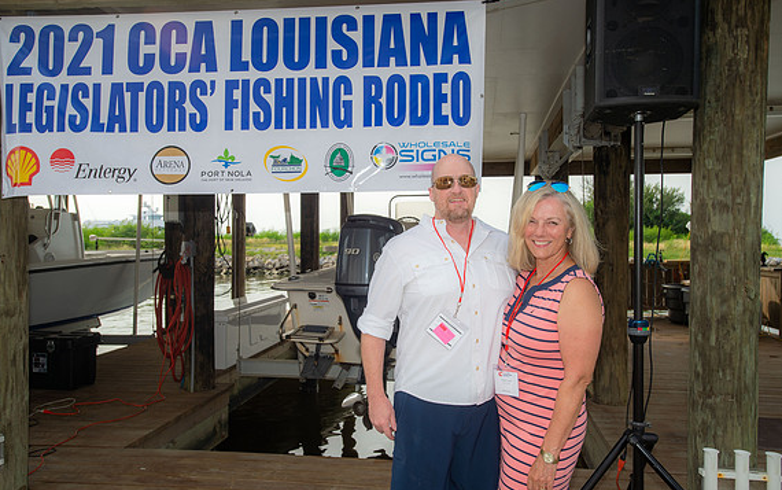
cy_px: 253
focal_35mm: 29
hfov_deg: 64.6
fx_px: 618
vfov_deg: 43.2
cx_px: 388
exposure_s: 1/200
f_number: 7.1
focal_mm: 28
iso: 125
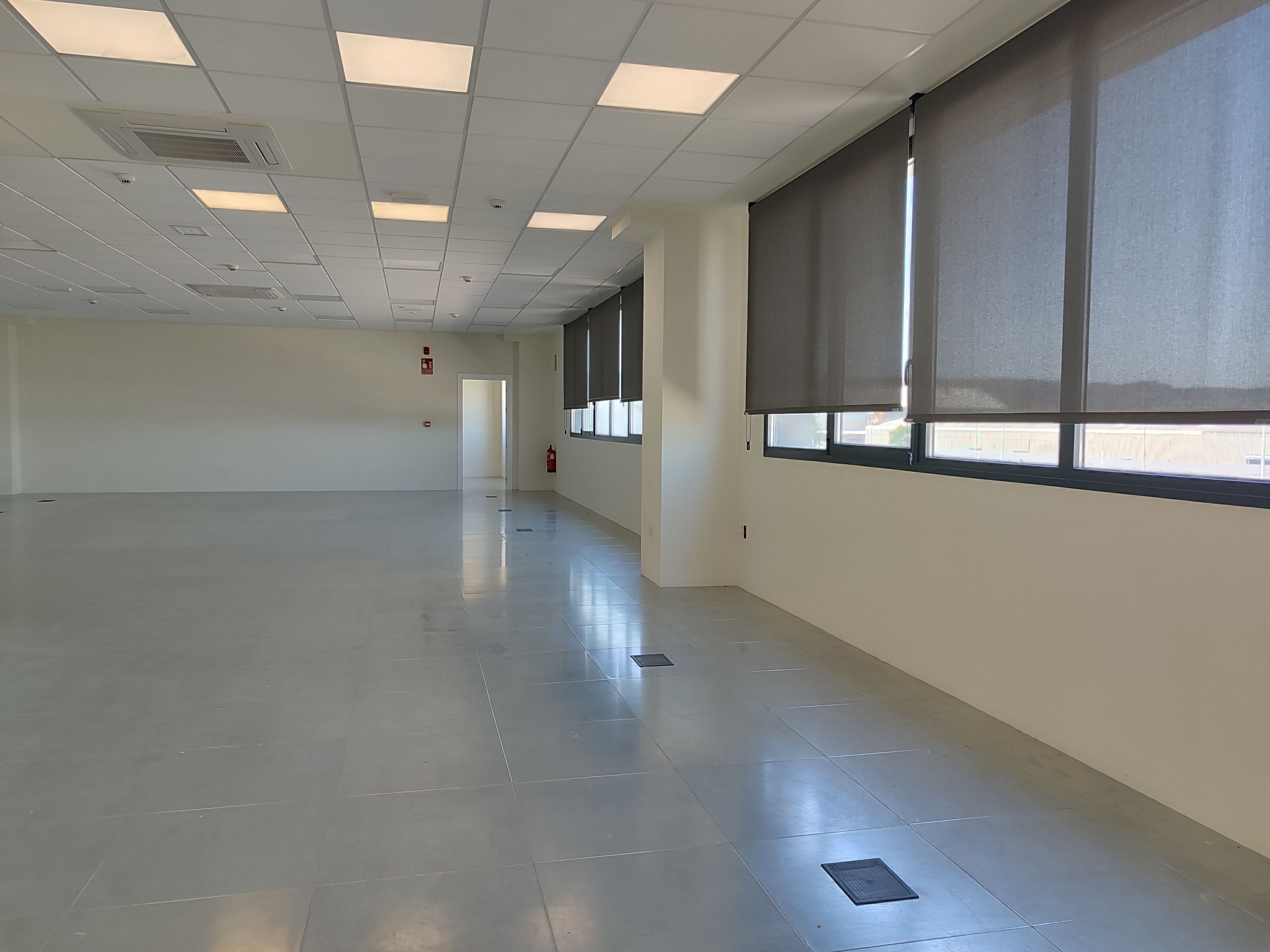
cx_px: 635
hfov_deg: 69.4
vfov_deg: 54.9
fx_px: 917
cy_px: 476
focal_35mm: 25
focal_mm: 5.95
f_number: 1.89
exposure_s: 1/100
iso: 94
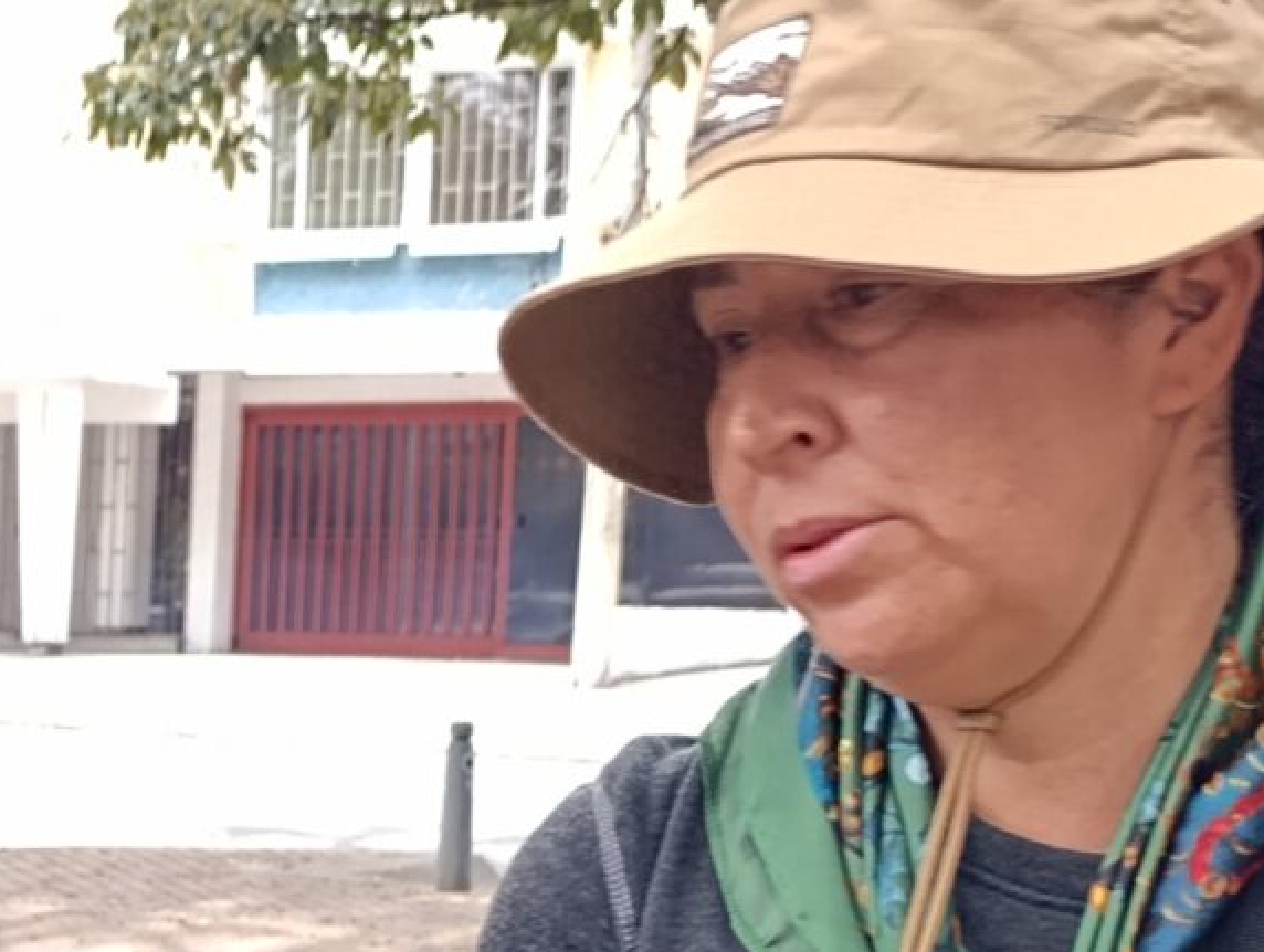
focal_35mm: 103
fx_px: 3767
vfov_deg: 14.0
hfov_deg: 17.8
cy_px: 1133
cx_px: -369
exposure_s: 1/120
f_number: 1.6
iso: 80
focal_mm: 6.14
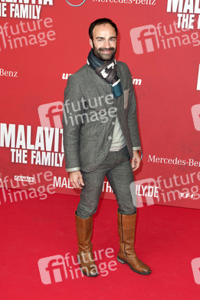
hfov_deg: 29.9
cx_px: 100
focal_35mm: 45
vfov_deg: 43.6
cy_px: 151
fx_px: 375
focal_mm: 44
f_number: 4.5
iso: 800
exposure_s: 1/250
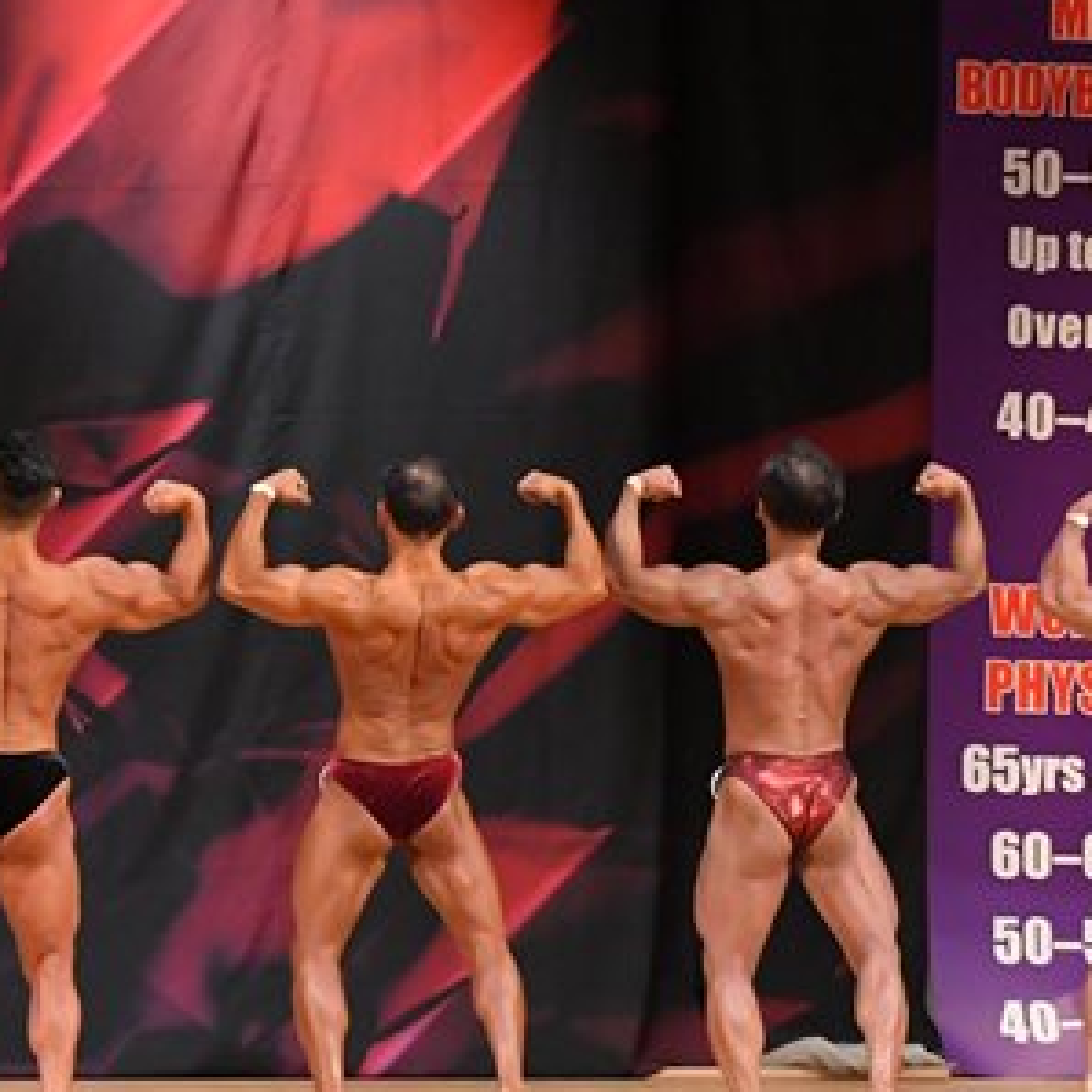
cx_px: 489
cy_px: 550
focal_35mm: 281
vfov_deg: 6.2
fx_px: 10029
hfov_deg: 6.2
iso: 5600
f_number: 5.6
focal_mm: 85
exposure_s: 1/400
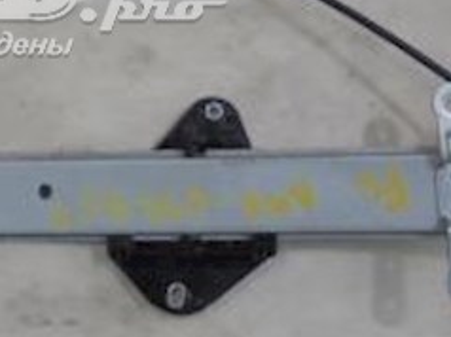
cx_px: -2
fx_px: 911
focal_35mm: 70
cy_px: -9
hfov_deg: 26.3
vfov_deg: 20.2
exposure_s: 1/40
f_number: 3.5
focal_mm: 4.6
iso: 400
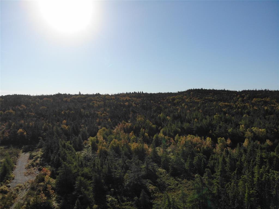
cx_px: 140
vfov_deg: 56.8
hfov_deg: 71.6
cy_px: 104
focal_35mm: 24
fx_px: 193
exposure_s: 1/2462
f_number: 2.8
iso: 101
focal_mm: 4.5
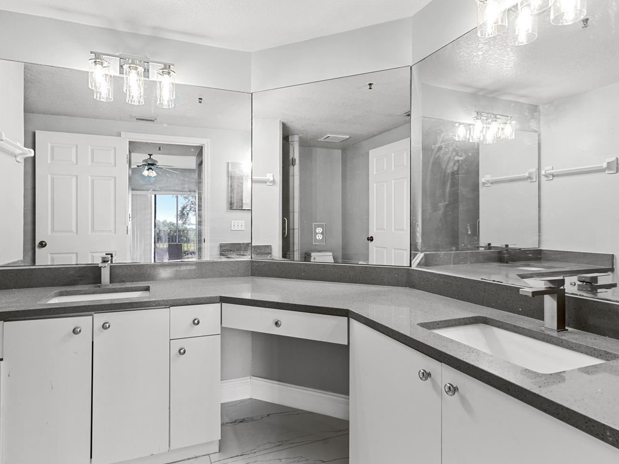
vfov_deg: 66.0
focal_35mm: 20
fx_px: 358
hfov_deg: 81.7
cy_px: 227
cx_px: 293
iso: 400
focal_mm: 17
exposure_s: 1/13
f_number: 9
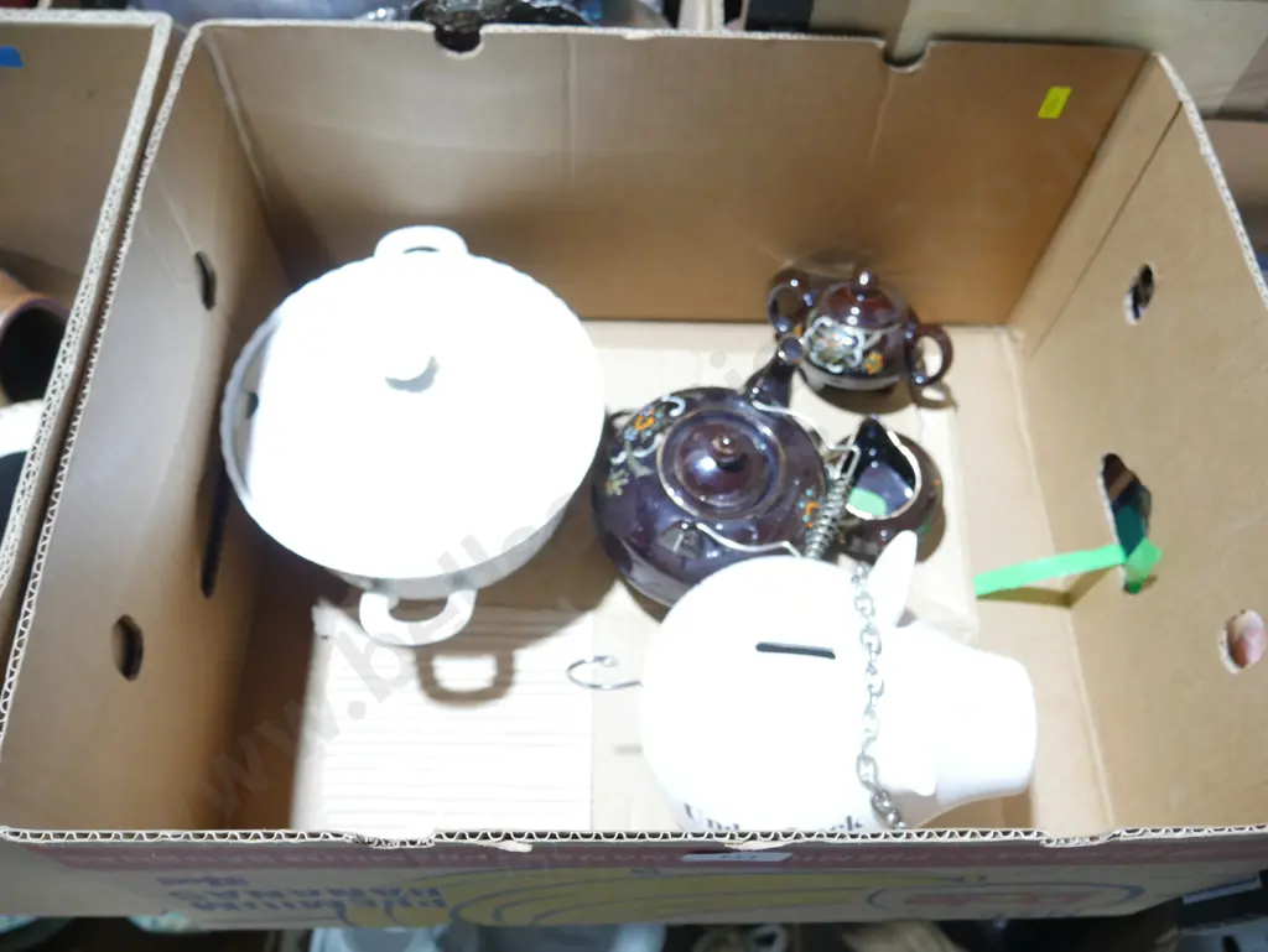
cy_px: 476
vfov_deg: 49.8
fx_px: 1026
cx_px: 634
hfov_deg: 63.4
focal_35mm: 28
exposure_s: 1/60
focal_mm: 14
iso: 800
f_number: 4
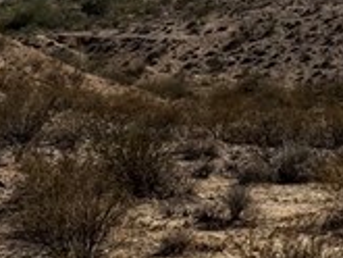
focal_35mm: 297
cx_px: 293
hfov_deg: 6.7
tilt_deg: -2.4
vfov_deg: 5.0
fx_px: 2945
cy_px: 8
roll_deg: -1.8
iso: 80
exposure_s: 1/7937
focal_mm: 6.76
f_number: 1.78
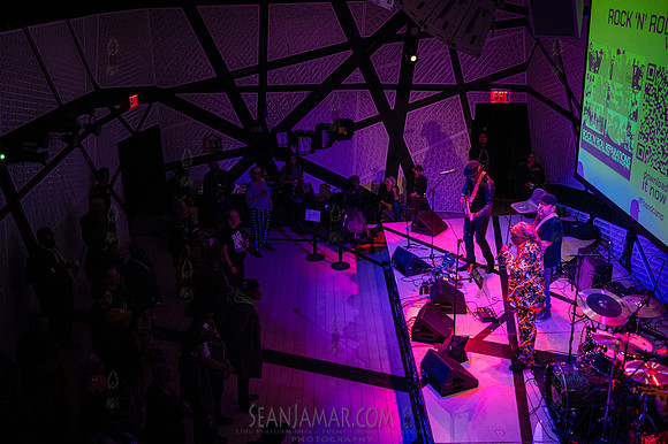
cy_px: 222
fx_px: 649
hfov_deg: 54.5
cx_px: 334
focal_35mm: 35
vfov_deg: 37.8
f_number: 4
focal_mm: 35
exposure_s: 1/400
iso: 10000
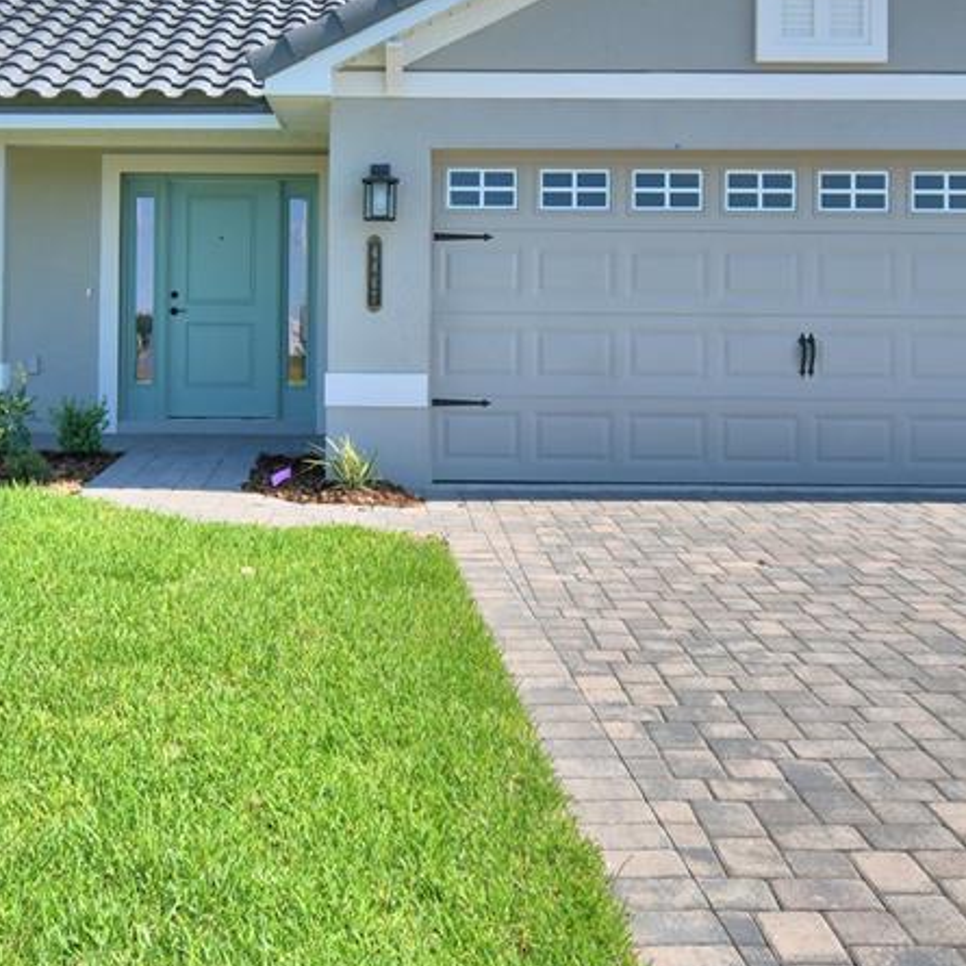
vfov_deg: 38.6
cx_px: 380
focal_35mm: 43
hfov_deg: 39.0
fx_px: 1358
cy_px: 300
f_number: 5
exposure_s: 1/1000
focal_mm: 15
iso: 100
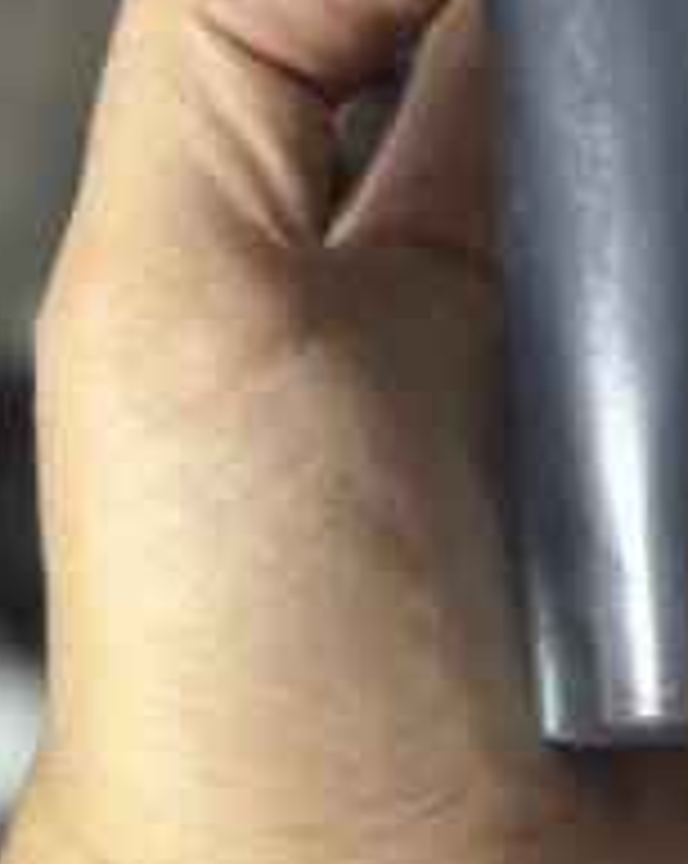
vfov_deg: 13.7
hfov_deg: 10.8
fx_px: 3572
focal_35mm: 140
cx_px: 787
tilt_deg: -27.7
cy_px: 169
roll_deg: +2.0
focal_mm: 6.76
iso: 200
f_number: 1.78
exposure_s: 1/50
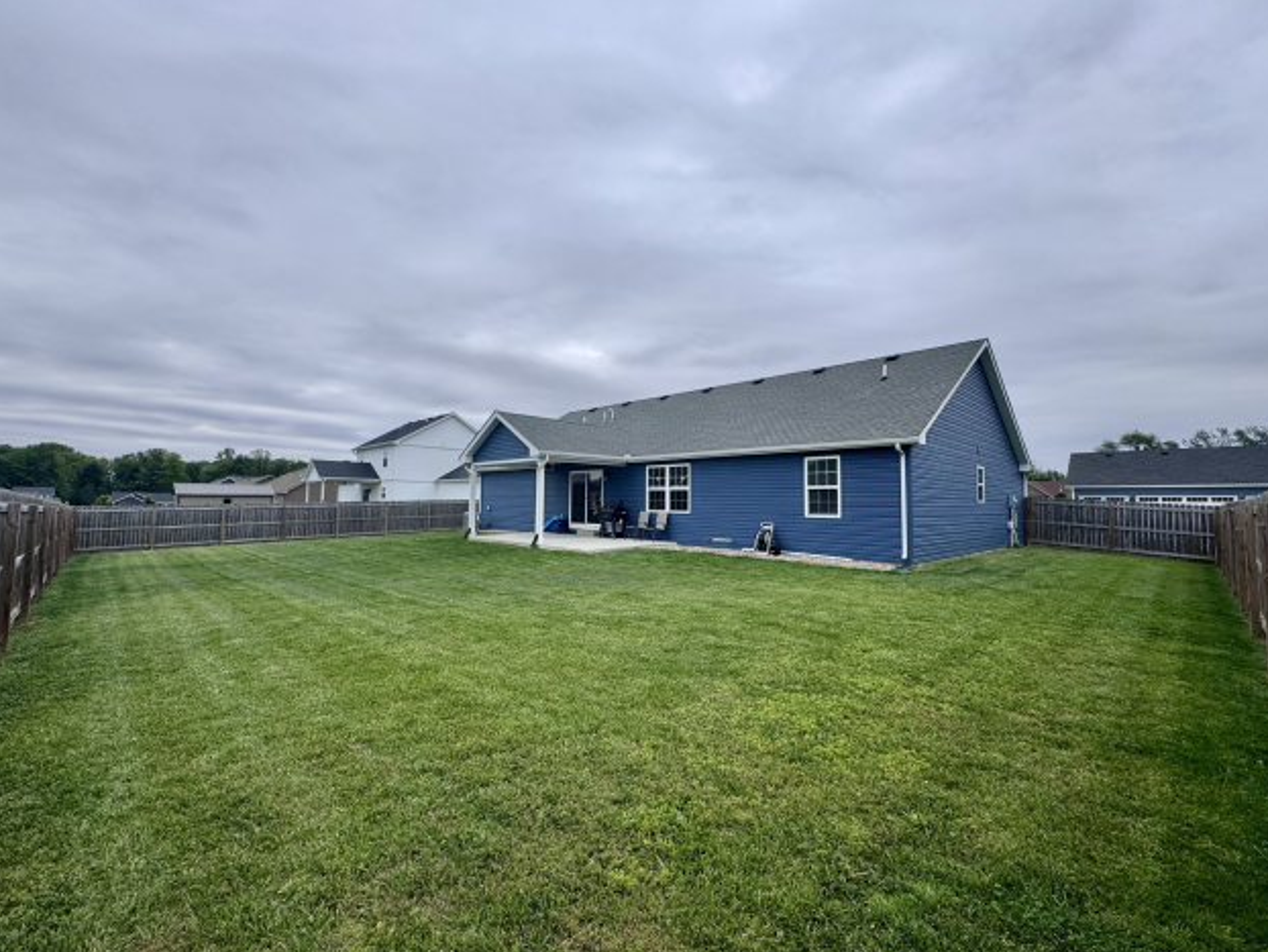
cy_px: 469
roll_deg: -0.5
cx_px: 606
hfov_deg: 98.1
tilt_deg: +3.4
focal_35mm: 15
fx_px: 550
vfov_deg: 81.8
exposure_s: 1/2028
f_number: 2.2
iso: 50
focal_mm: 2.22
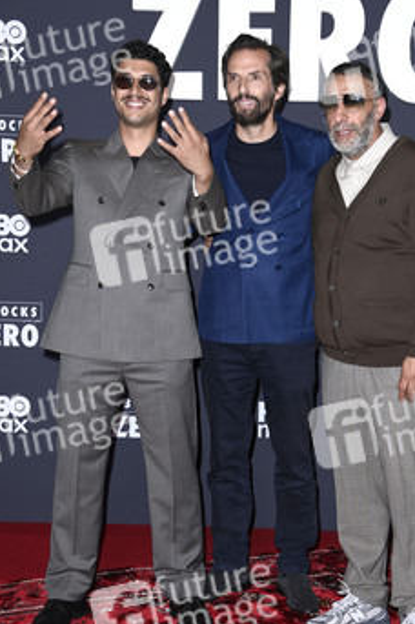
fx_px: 1455
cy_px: 335
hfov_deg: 16.2
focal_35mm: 84
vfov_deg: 24.2
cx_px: 237
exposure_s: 1/250
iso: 1000
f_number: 5.6
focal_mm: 72
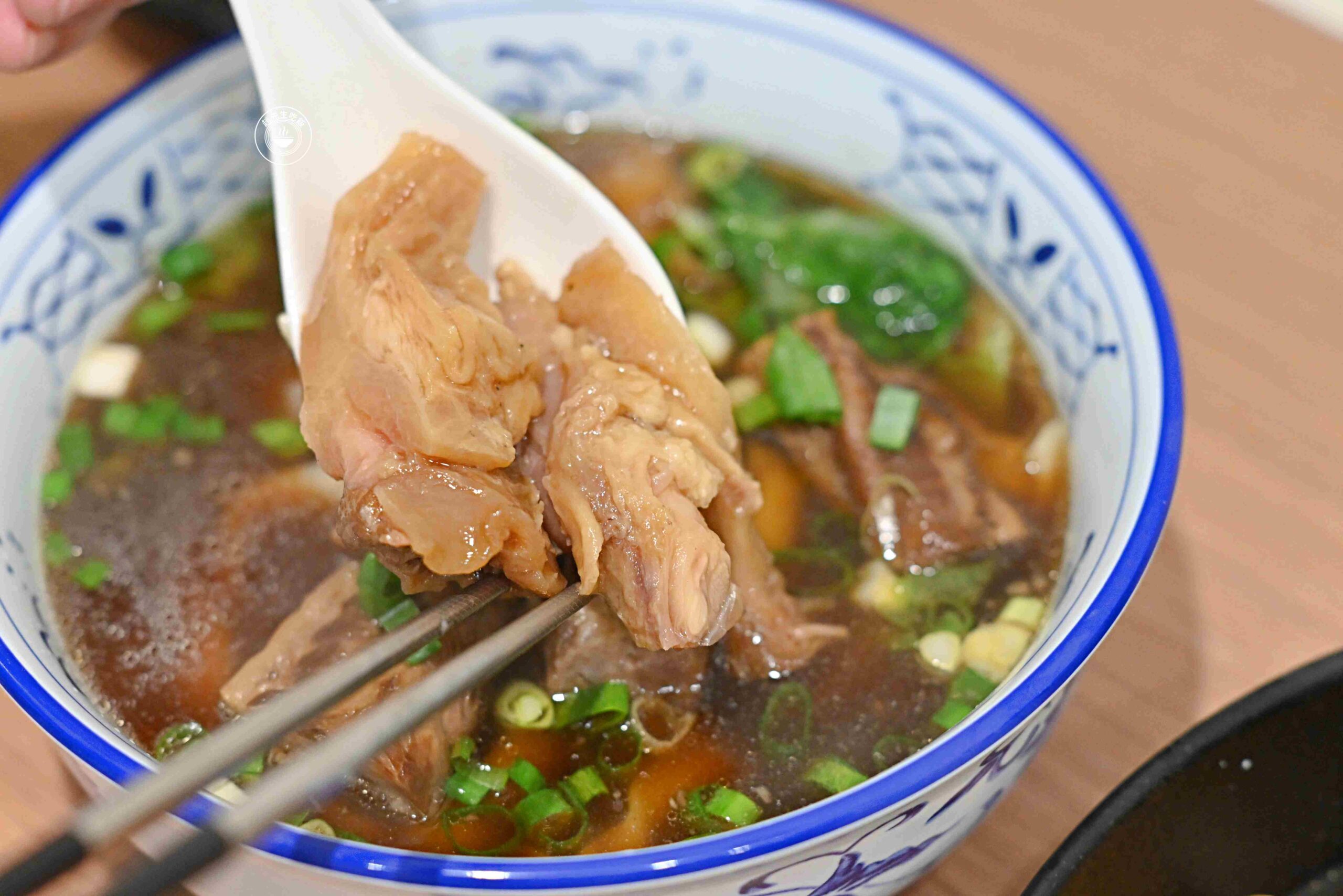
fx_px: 2798
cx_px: 672
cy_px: 448
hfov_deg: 27.0
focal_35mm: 75
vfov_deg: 18.2
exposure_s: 1/200
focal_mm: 50
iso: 1600
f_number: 2.8
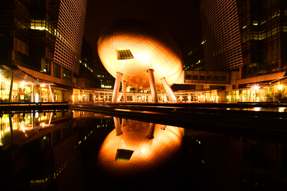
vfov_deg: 63.2
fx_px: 155
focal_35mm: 20
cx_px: 144
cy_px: 96
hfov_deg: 85.4
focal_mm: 13
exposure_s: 13
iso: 100
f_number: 11
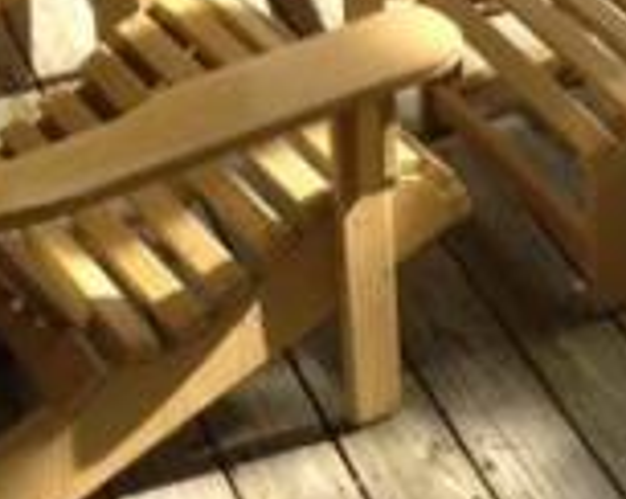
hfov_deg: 14.7
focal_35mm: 130
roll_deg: +1.0
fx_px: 2405
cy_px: -286
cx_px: 540
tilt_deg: -22.1
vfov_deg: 11.3
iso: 64
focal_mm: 4.28
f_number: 2.4
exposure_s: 1/620
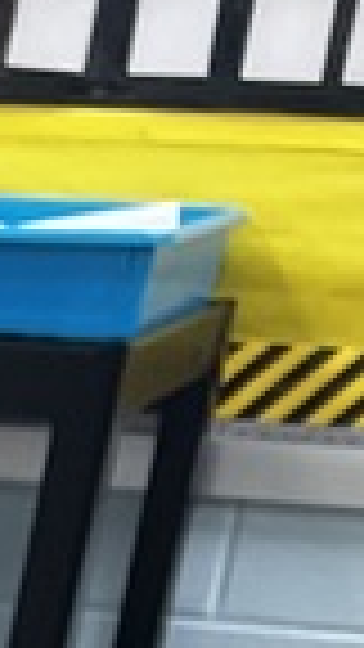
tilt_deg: -32.8
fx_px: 3466
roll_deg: +1.3
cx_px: -1209
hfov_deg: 5.2
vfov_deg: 8.4
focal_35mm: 202
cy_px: 2138
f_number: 1.5
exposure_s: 1/120
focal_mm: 5.7
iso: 125
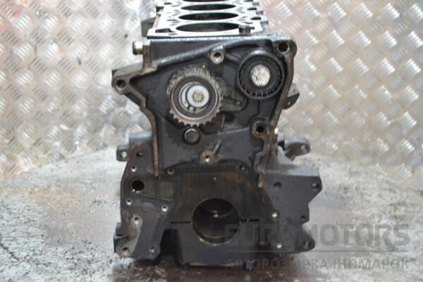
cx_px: 212
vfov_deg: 20.6
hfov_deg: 30.5
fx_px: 775
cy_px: 141
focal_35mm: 66
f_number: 5.3
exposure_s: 1/15
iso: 3200
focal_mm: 44
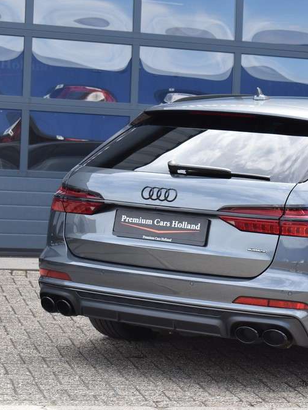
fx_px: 1246
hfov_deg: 13.9
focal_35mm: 105
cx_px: 299
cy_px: 206
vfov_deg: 18.7
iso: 320
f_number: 8
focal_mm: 48
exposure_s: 1/250
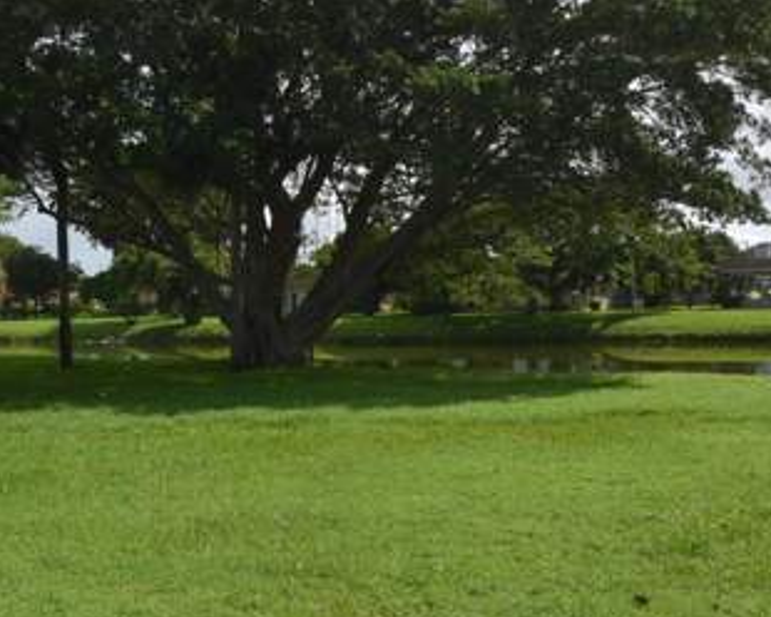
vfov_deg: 31.4
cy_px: 274
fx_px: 1095
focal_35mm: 48
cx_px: 512
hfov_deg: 38.4
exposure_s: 1/200
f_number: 10
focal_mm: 22
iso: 100
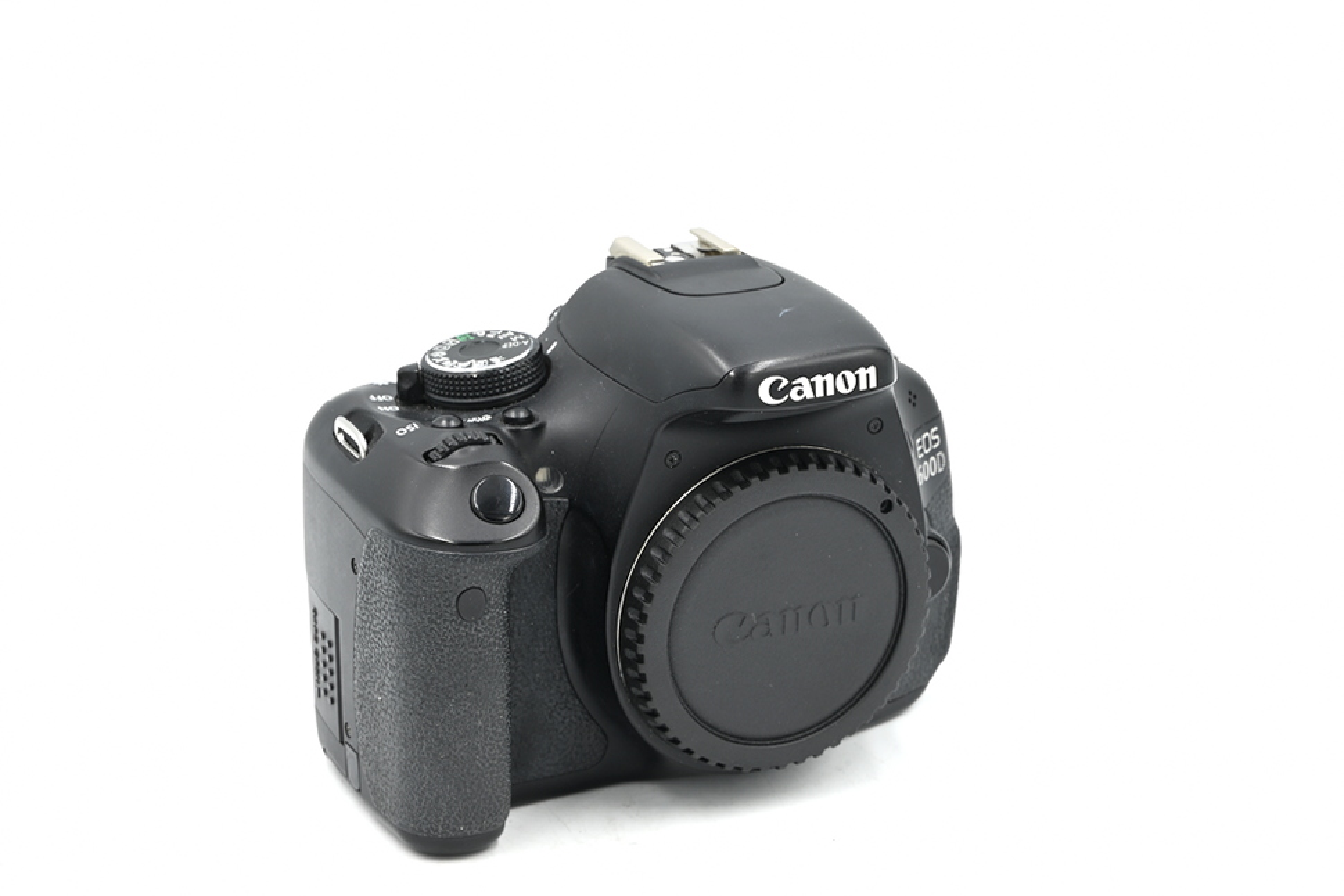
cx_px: 672
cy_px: 448
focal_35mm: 75
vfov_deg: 18.2
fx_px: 2800
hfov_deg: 27.0
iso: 200
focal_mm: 75
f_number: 14
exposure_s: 1/20
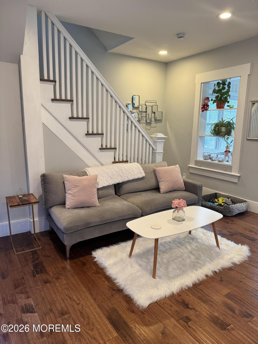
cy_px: 172
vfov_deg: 71.6
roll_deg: -0.4
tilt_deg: -11.9
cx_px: 129
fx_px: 239
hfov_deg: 56.8
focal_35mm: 24
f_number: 1.78
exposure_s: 1/60
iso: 160
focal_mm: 6.76
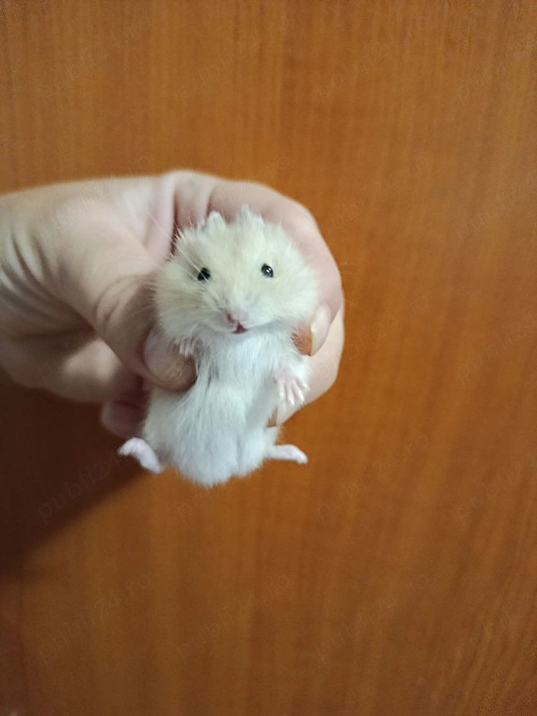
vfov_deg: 71.6
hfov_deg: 56.8
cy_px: 358
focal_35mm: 24
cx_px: 268
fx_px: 496
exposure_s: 1/20
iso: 3421
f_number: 1.7
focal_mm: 5.24
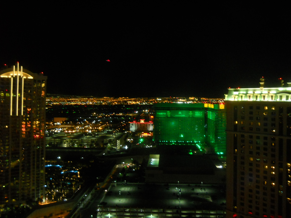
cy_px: 109
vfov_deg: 35.1
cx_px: 146
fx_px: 345
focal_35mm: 41
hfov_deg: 45.8
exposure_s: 1/2
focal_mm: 6.72
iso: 400
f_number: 3.1
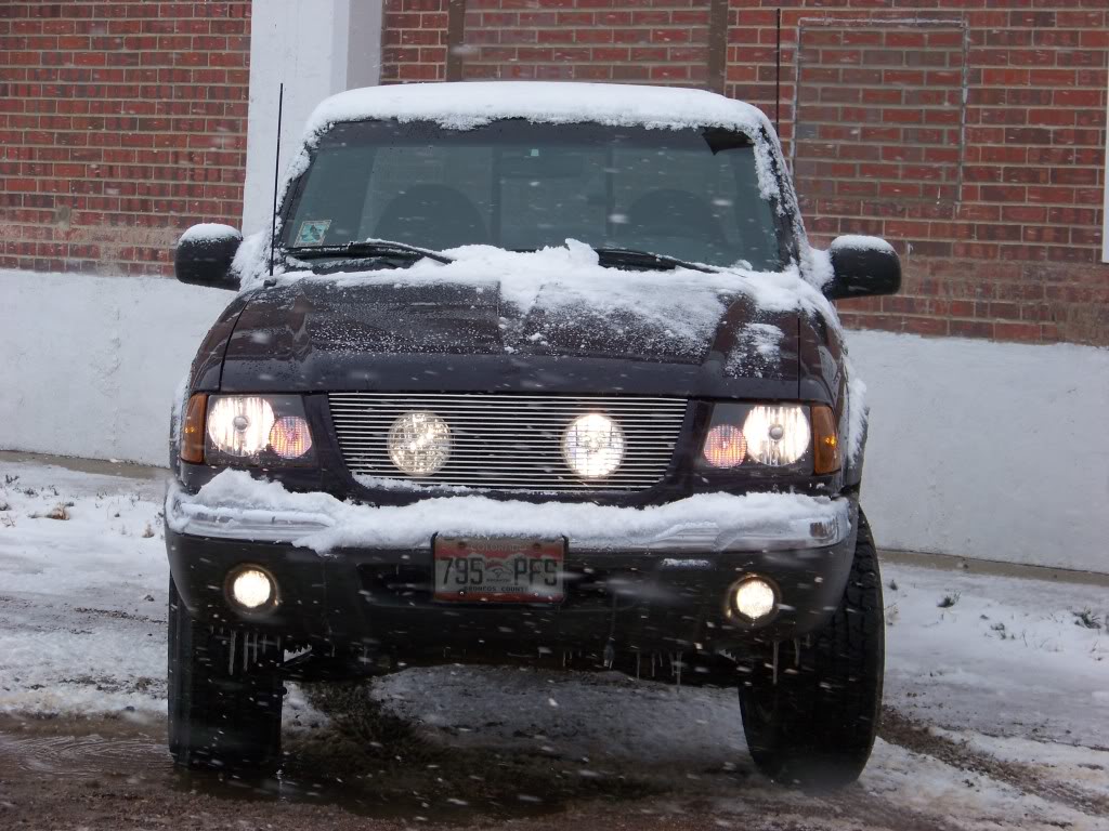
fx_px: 4037
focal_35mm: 126
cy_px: 416
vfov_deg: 11.8
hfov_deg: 15.6
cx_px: 554
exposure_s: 1/640
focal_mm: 21.1
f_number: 3.2
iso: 64
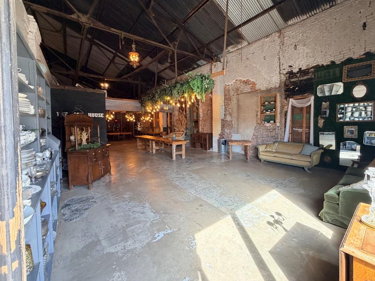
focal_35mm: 15
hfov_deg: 98.1
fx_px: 162
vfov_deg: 81.6
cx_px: 198
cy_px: 131
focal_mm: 2.22
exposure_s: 1/120
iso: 200
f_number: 2.2
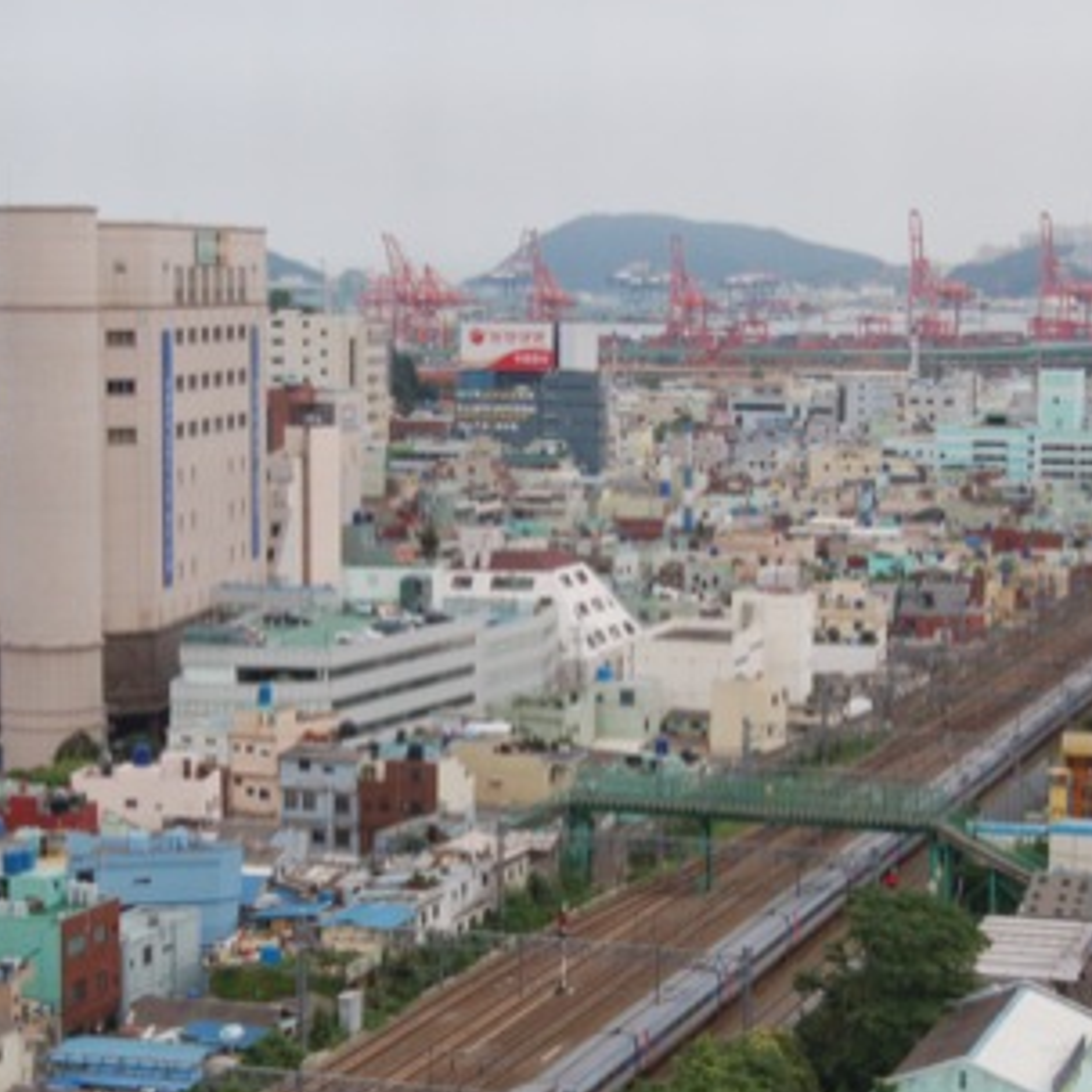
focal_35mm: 86
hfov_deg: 20.2
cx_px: 476
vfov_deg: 20.1
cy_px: 669
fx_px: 3069
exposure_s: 1/160
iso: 800
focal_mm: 32
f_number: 6.3
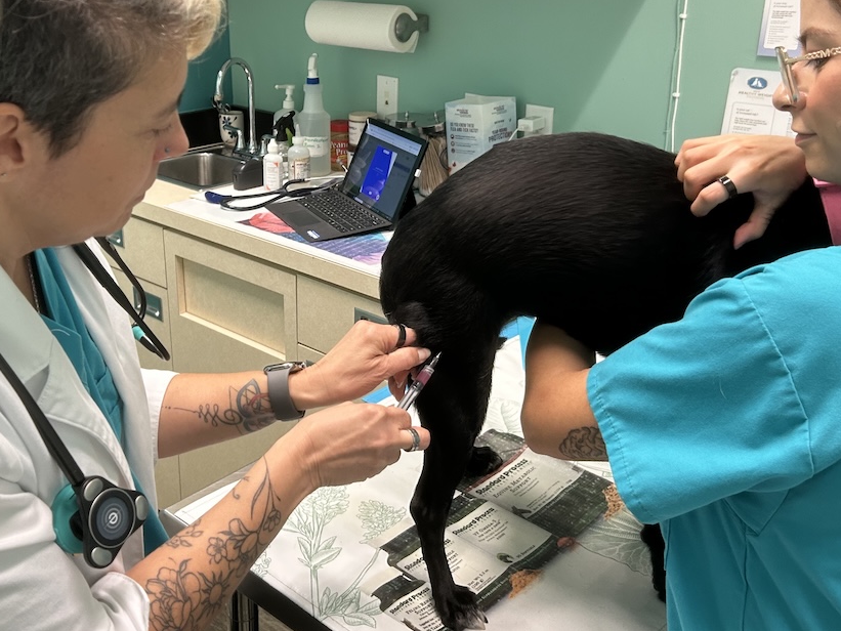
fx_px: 923
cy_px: 260
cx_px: 344
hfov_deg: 48.7
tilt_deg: -19.9
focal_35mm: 38
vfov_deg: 37.6
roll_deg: +0.7
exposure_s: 1/60
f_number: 1.5
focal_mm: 5.7
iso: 250
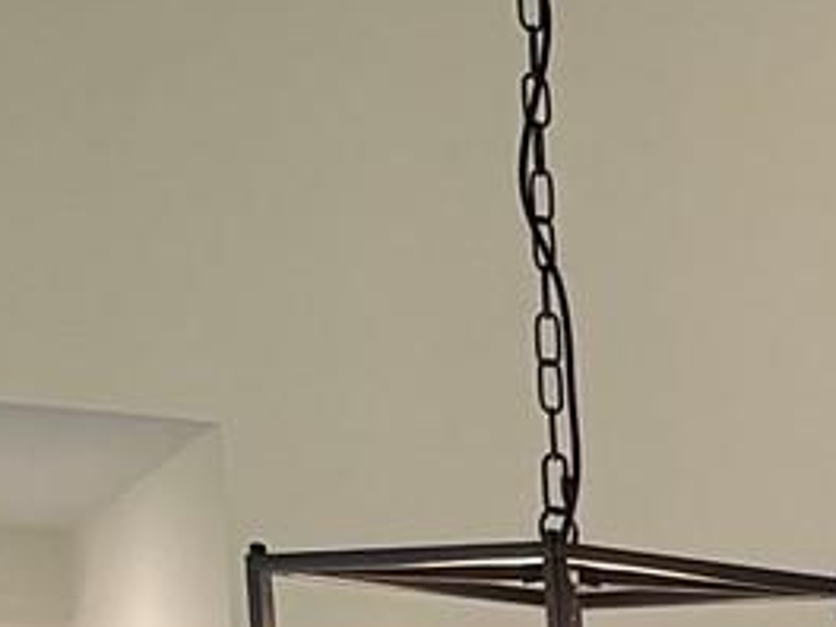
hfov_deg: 7.9
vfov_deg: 6.8
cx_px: 2847
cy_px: 1735
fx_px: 4878
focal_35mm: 202
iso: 100
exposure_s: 1/236
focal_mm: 5.96
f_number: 1.6
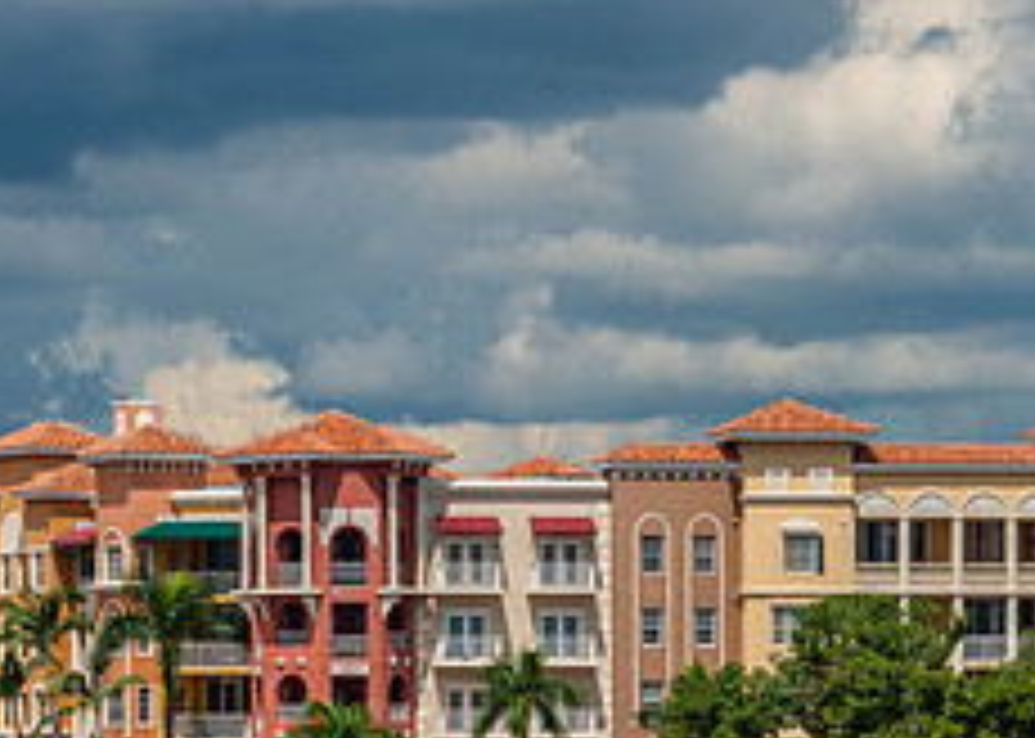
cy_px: 914
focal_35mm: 344
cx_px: 616
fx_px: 10106
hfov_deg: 5.9
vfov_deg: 4.2
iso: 100
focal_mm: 122
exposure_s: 1/200
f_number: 11
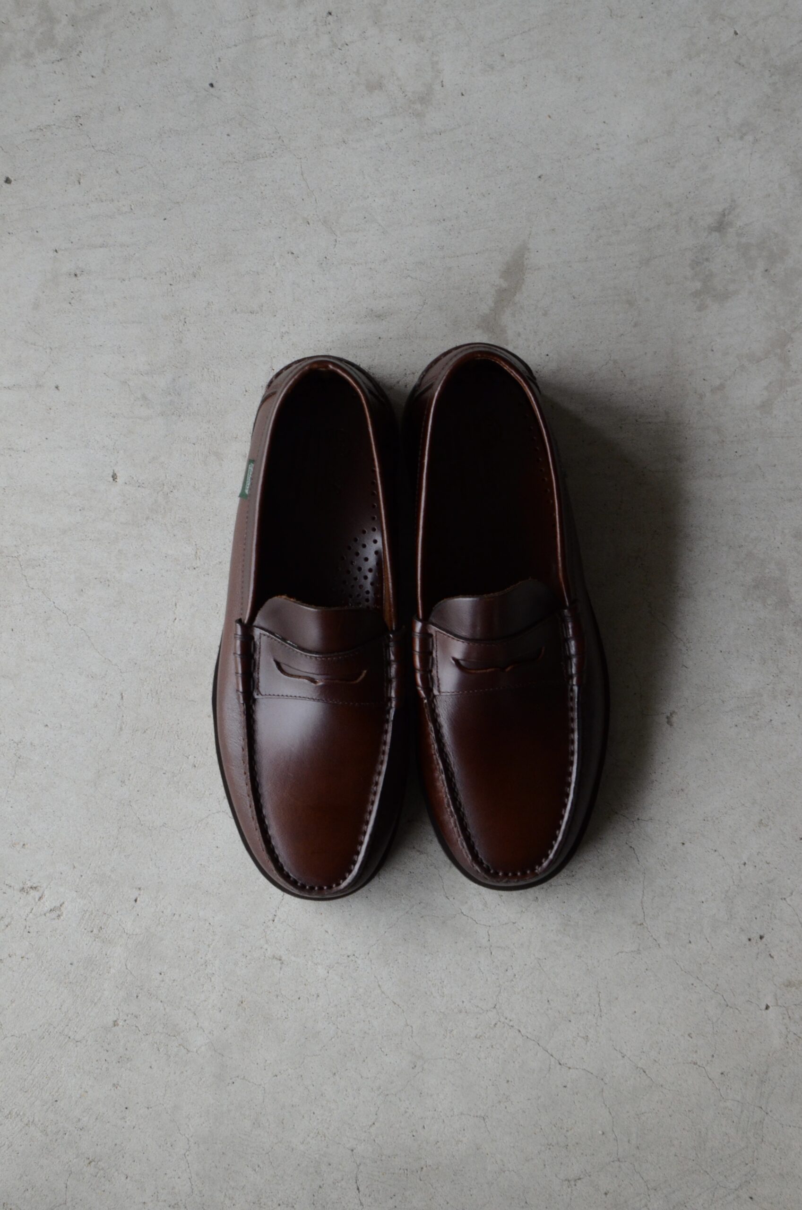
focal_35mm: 66
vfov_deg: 30.6
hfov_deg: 20.5
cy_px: 605
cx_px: 401
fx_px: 2214
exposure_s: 1/50
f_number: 13
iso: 1250
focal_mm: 44
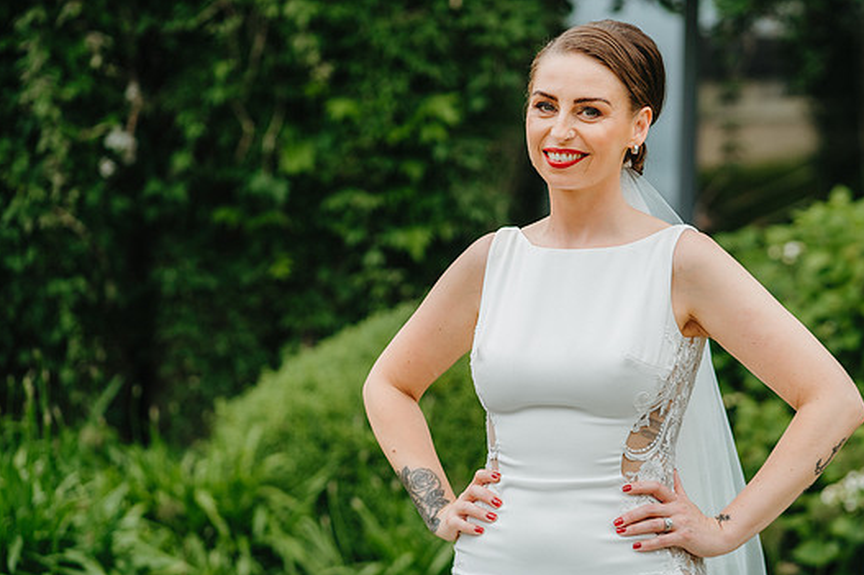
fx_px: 2471
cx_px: 500
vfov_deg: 13.3
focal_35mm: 103
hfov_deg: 19.8
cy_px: 266
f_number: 2.8
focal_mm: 85
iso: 200
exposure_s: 1/640
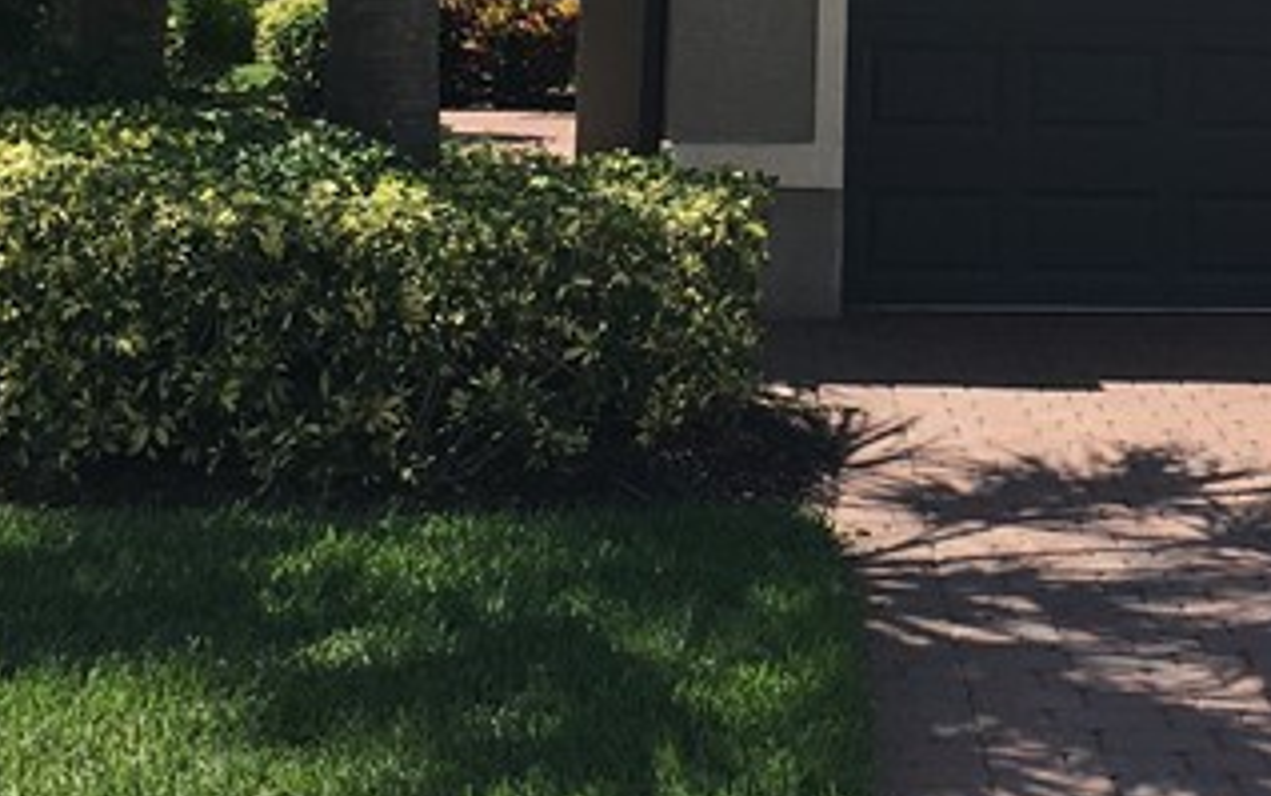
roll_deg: -1.0
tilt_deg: +3.3
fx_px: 3430
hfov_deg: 20.5
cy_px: -264
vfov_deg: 12.8
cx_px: 1163
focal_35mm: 99
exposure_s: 1/1304
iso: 25
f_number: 2.2
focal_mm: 4.15
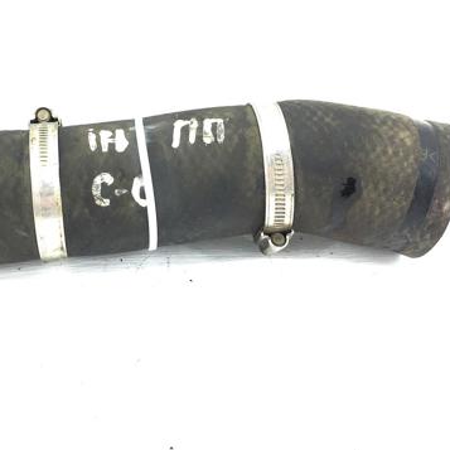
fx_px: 677
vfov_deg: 36.7
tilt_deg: -32.1
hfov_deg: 36.4
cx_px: 151
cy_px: 187
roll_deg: -0.3
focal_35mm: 46
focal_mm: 4.15
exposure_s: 1/151
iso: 25
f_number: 2.2
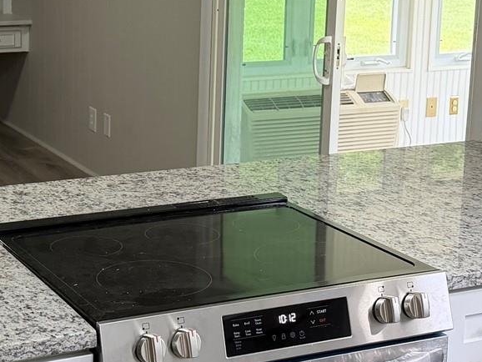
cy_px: 101
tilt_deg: -12.7
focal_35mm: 85
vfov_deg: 17.3
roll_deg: -0.5
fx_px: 1184
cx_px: 159
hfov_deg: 22.9
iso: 160
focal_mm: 6.76
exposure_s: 1/120
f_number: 1.78
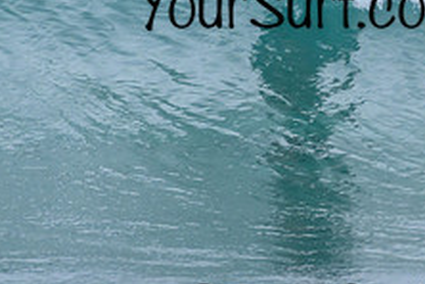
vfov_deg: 0.6
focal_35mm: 2217
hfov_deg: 0.9
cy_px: -16
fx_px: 26171
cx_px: 335
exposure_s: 1/2000
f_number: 11
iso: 1600
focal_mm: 850
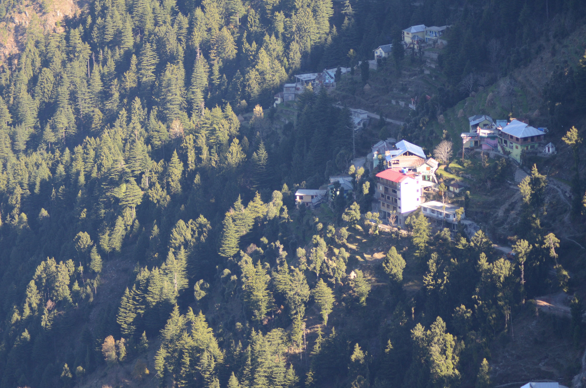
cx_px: 293
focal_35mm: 158
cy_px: 194
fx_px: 2558
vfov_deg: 8.7
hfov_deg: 13.1
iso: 400
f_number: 4.2
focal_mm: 105
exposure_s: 1/800
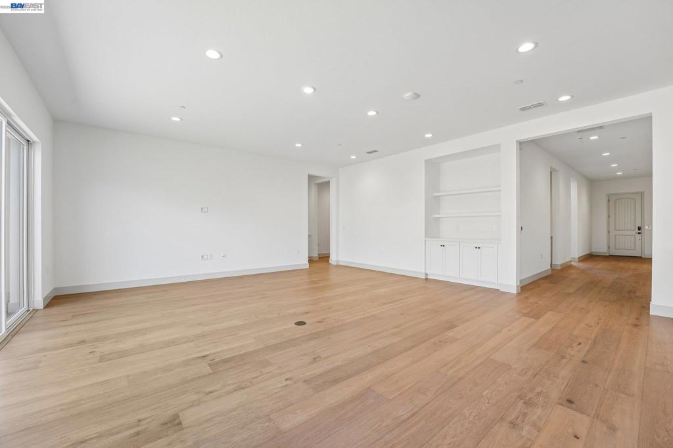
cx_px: 336
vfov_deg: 81.2
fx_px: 262
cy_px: 224
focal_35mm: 14
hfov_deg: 104.3
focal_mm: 14
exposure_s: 1/60
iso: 640
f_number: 8
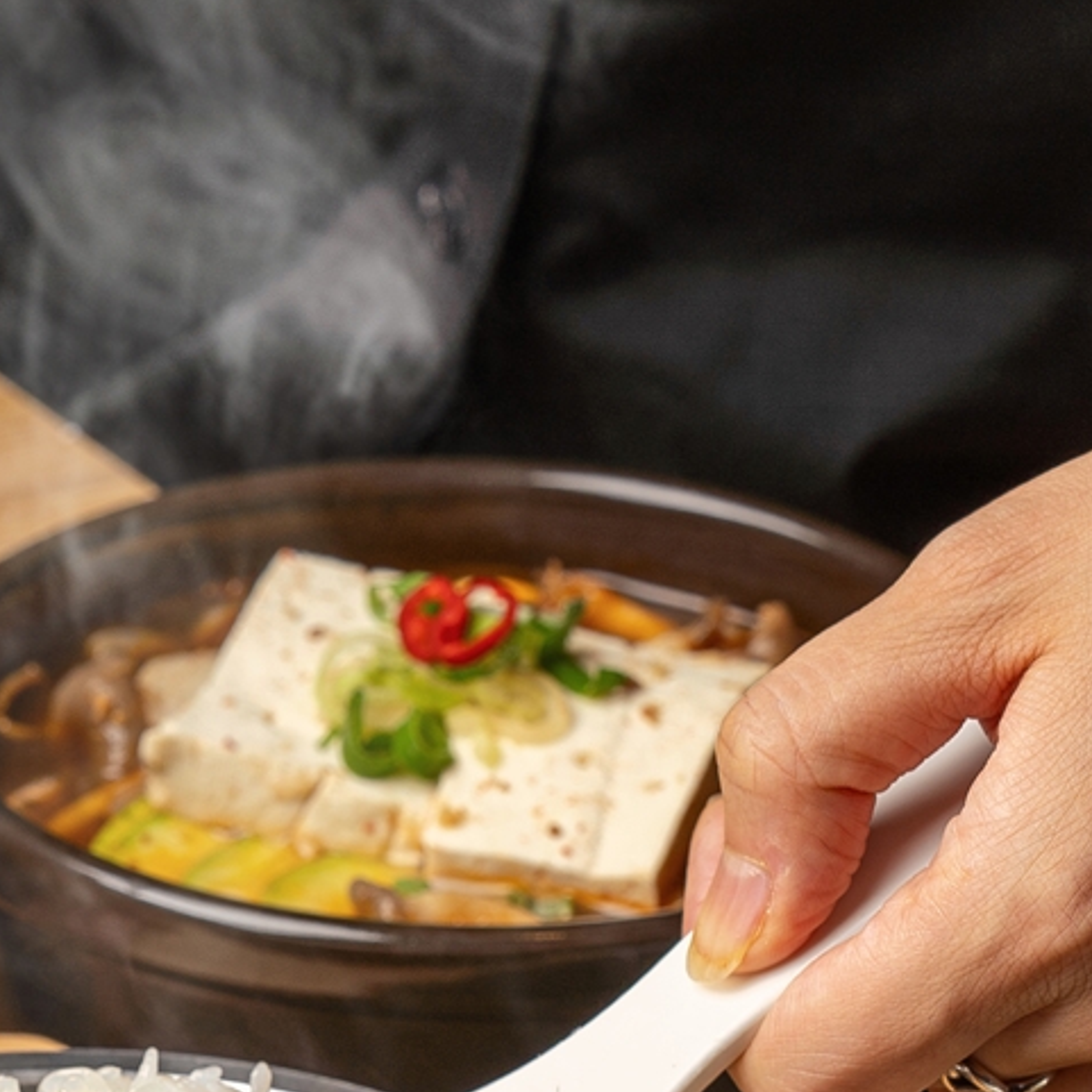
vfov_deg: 8.9
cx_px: 66
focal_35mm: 194
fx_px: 6924
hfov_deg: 9.0
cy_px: 1317
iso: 100
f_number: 7.1
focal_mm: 61
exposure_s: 1/125
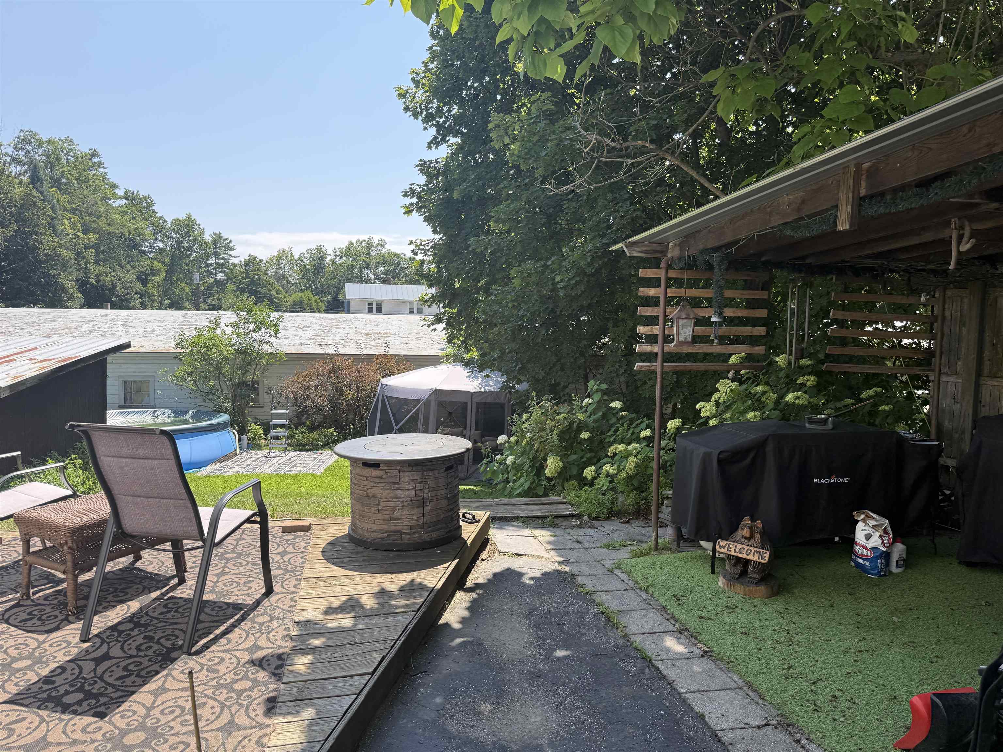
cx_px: 502
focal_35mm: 24
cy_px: 376
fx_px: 695
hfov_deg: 71.6
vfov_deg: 56.8
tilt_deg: -2.4
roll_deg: -1.8
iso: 80
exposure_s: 1/1337
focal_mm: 6.76
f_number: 1.78
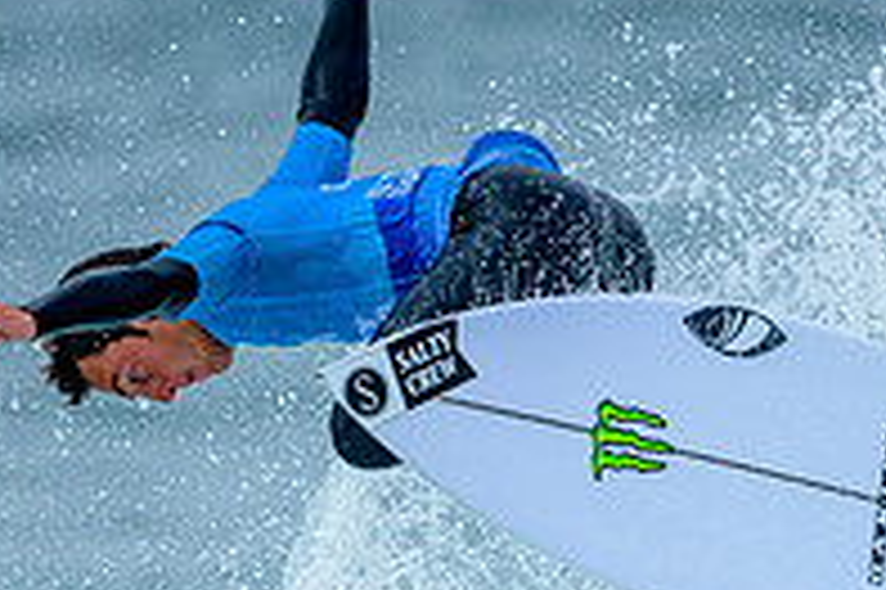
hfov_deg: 0.7
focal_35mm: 2968
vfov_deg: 0.5
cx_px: 786
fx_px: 72983
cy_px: 959
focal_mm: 800
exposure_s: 1/2000
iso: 360
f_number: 6.3
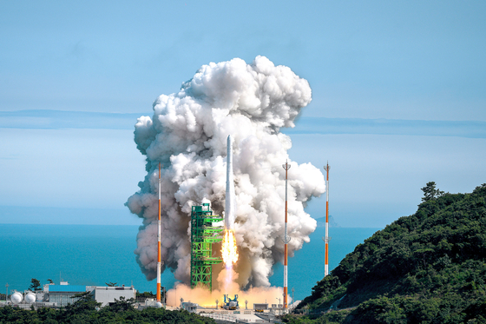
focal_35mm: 250
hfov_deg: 8.2
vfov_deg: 5.5
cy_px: 162
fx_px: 3374
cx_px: 243
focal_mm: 250
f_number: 8
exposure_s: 1/2000
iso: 320
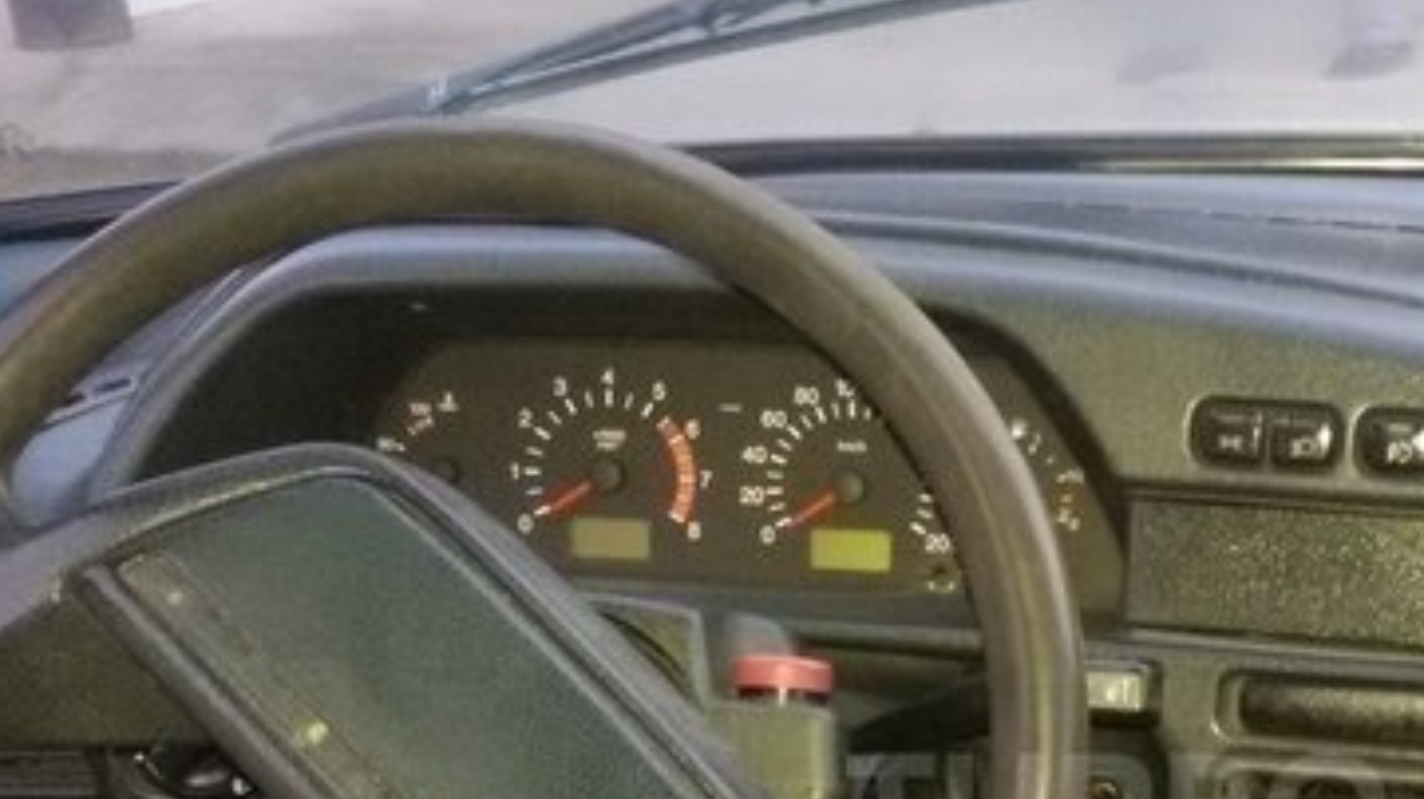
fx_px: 2340
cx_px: 1250
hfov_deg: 32.4
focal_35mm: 62
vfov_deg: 18.8
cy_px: 813
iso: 320
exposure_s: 1/15
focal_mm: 2.93
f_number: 2.4
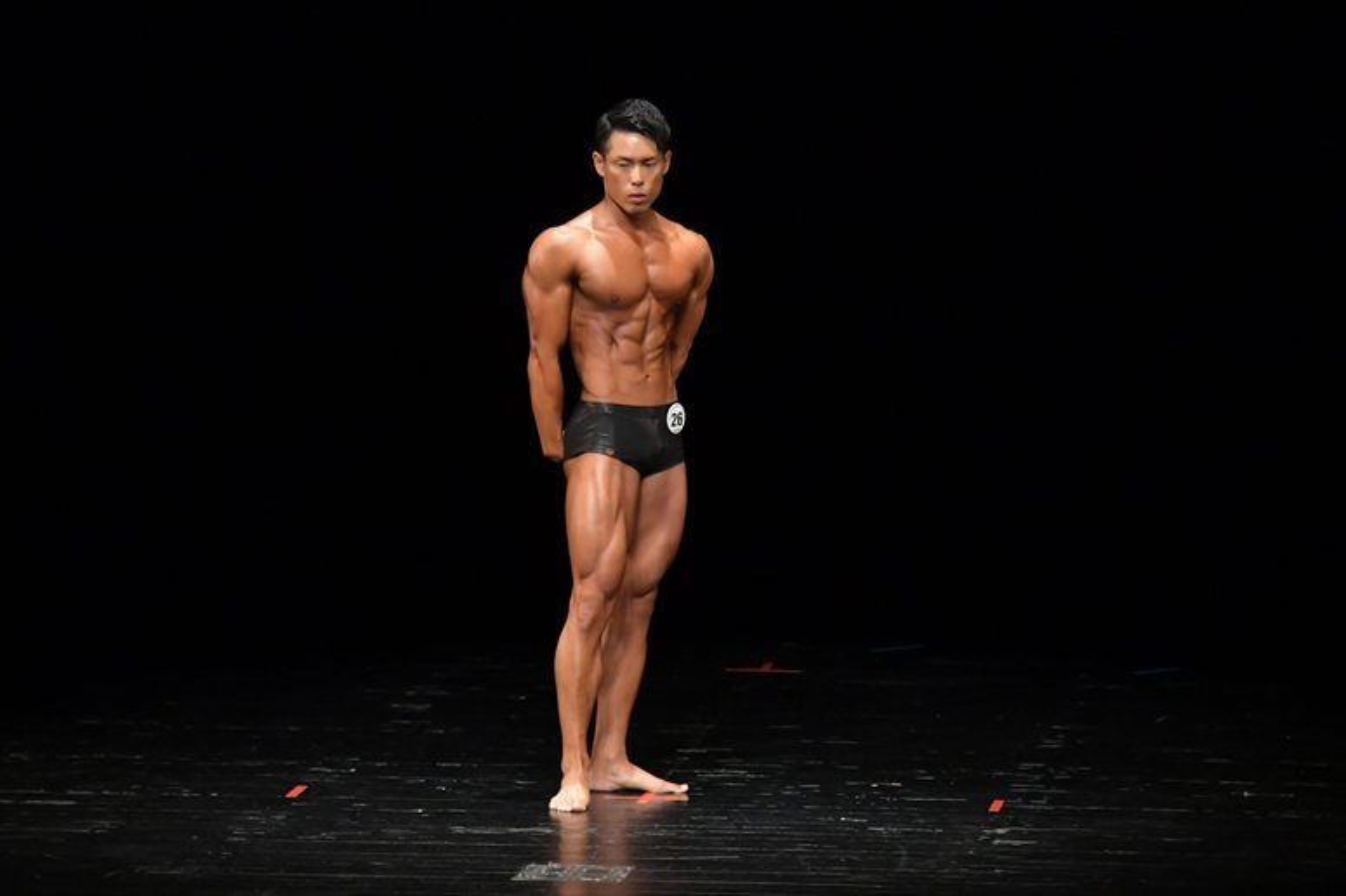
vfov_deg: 5.4
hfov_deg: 8.1
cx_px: 673
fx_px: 9530
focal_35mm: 255
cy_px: 448
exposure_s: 1/400
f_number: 5.6
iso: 4000
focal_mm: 170
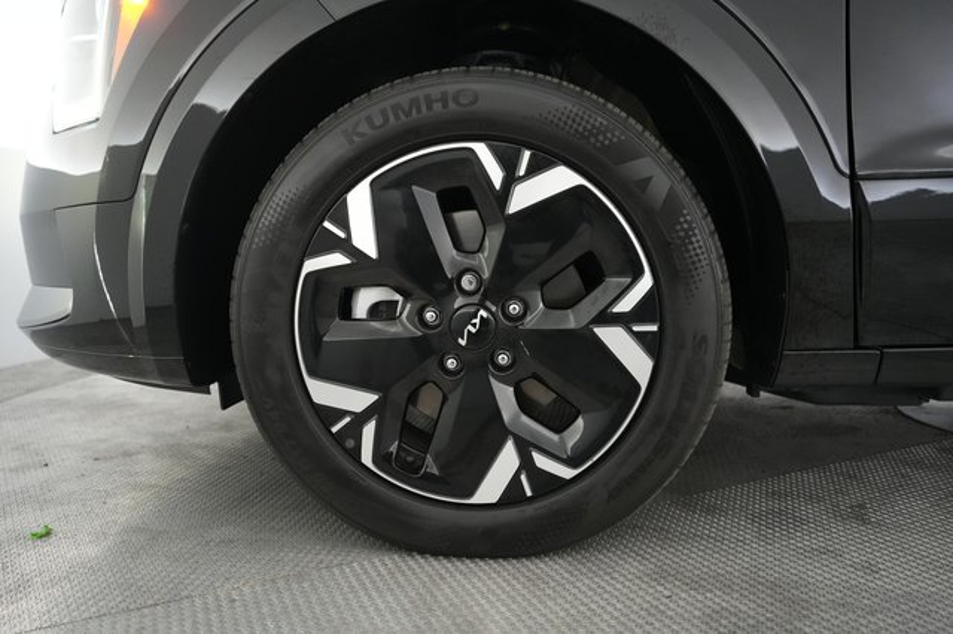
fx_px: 714
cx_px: 476
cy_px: 317
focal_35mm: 27
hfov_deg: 67.4
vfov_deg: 47.9
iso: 6400
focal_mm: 27
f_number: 2.8
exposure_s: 1/160
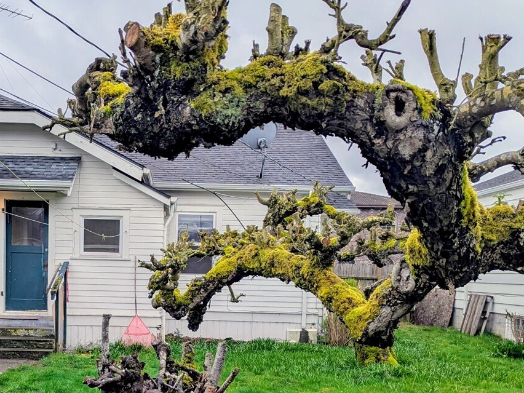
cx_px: 153
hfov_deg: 41.2
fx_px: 681
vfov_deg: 31.6
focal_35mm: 45
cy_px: 292
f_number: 1.85
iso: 36
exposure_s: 1/721
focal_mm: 6.81
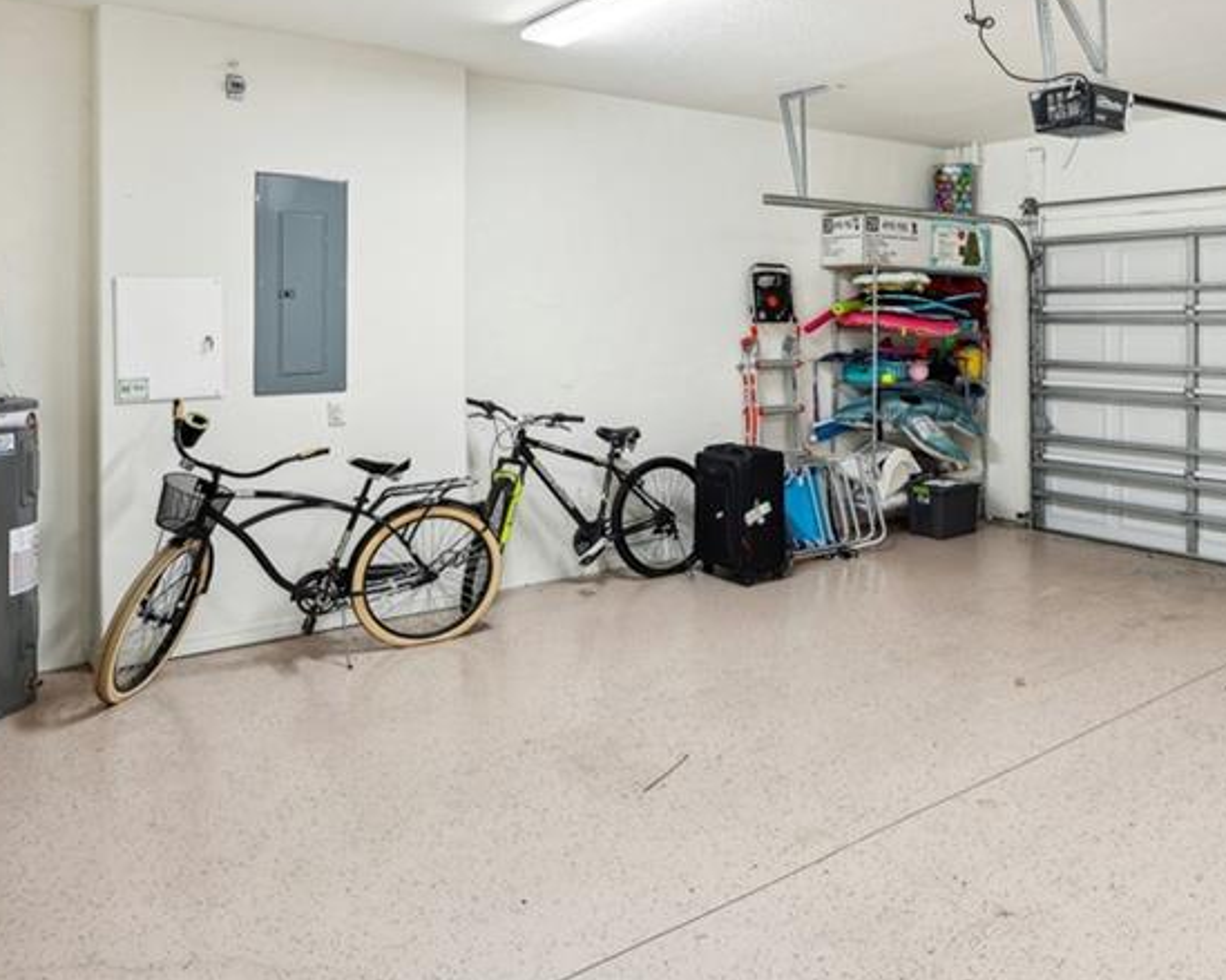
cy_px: 300
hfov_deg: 59.3
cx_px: 900
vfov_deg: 50.3
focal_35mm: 28
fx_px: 1016
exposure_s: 1/6
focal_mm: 16
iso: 400
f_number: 8
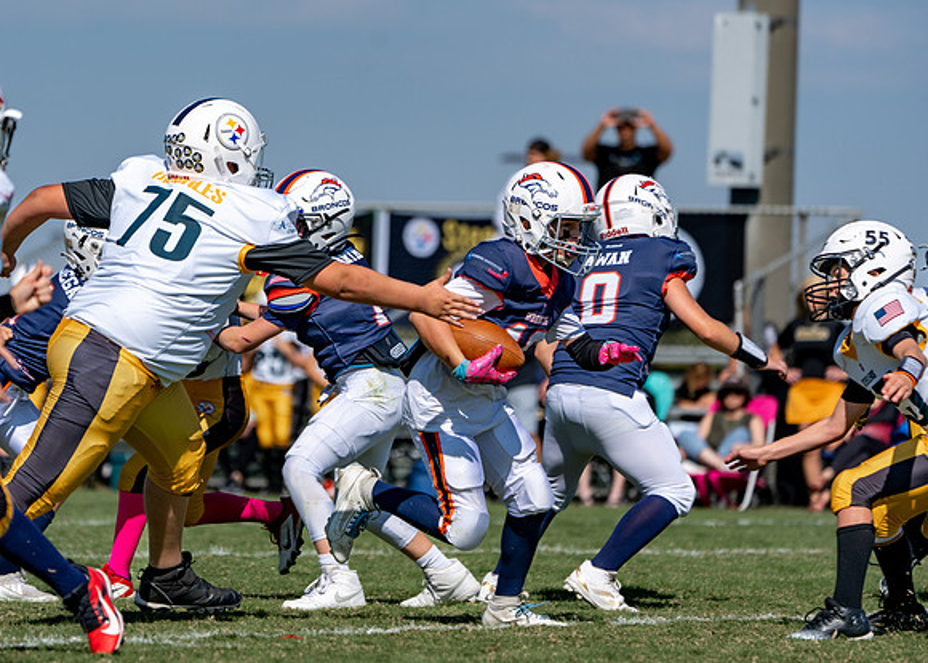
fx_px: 8601
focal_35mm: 326
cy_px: 293
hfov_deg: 6.2
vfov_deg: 4.4
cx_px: 367
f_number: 5.6
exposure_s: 1/1250
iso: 125
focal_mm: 274
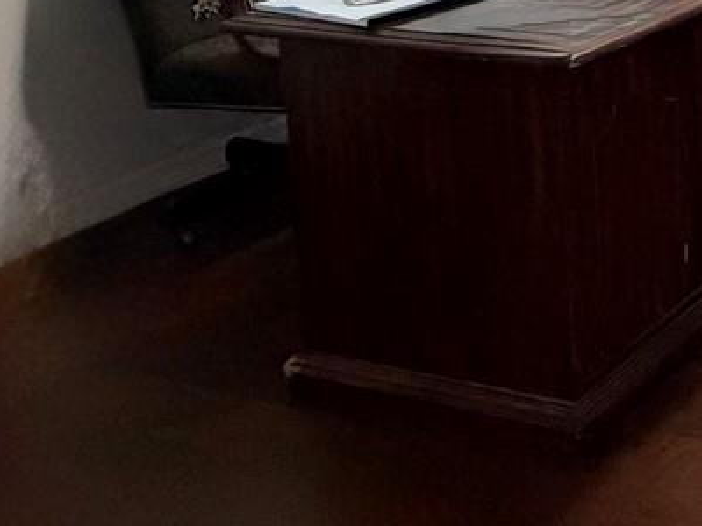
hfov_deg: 24.5
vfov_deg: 22.6
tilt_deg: -6.4
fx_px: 1136
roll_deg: -0.2
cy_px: -203
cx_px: 1114
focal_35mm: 56
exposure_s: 1/60
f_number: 2.2
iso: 800
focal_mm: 2.22
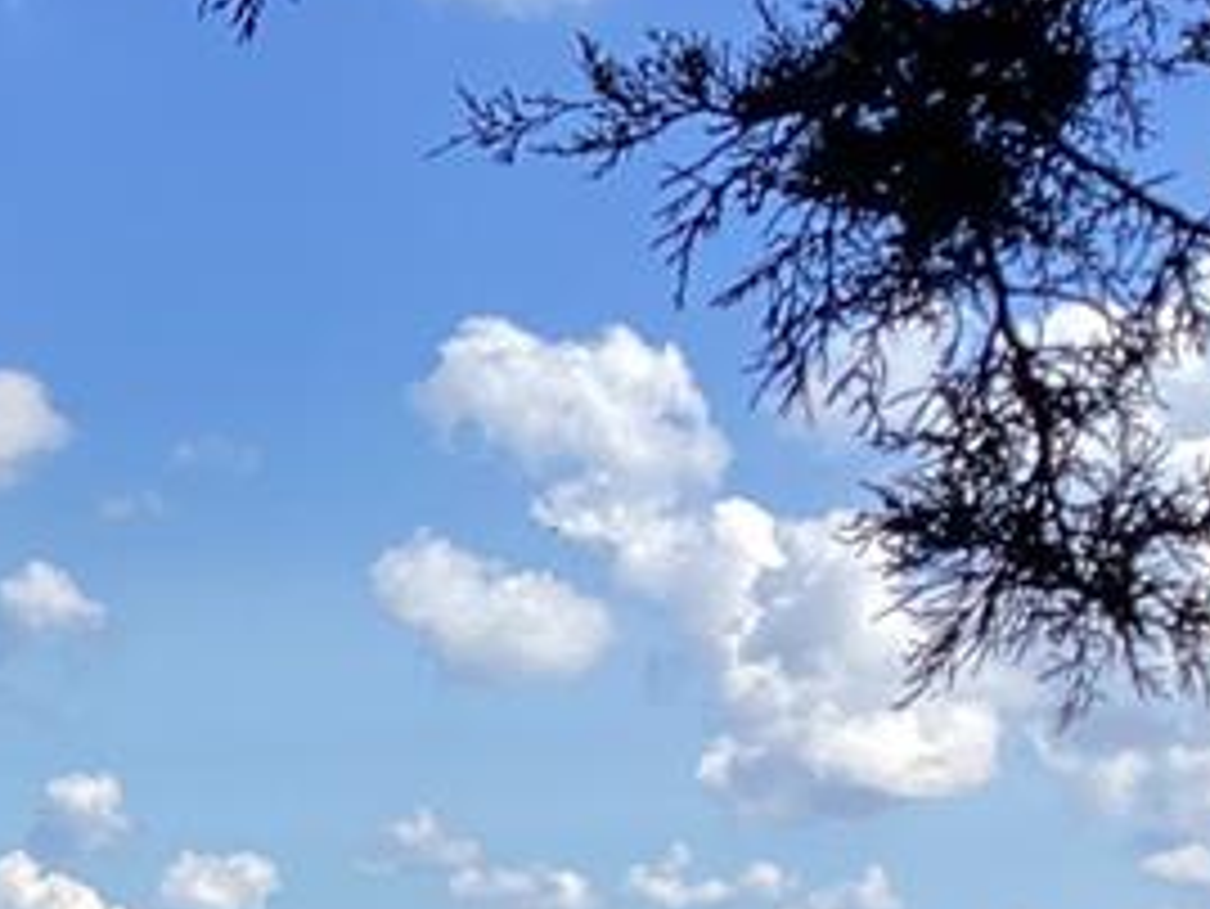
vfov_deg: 12.0
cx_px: -522
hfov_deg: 15.6
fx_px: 4127
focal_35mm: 118
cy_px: 1318
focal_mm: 3.3
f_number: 2.4
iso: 25
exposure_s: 1/936
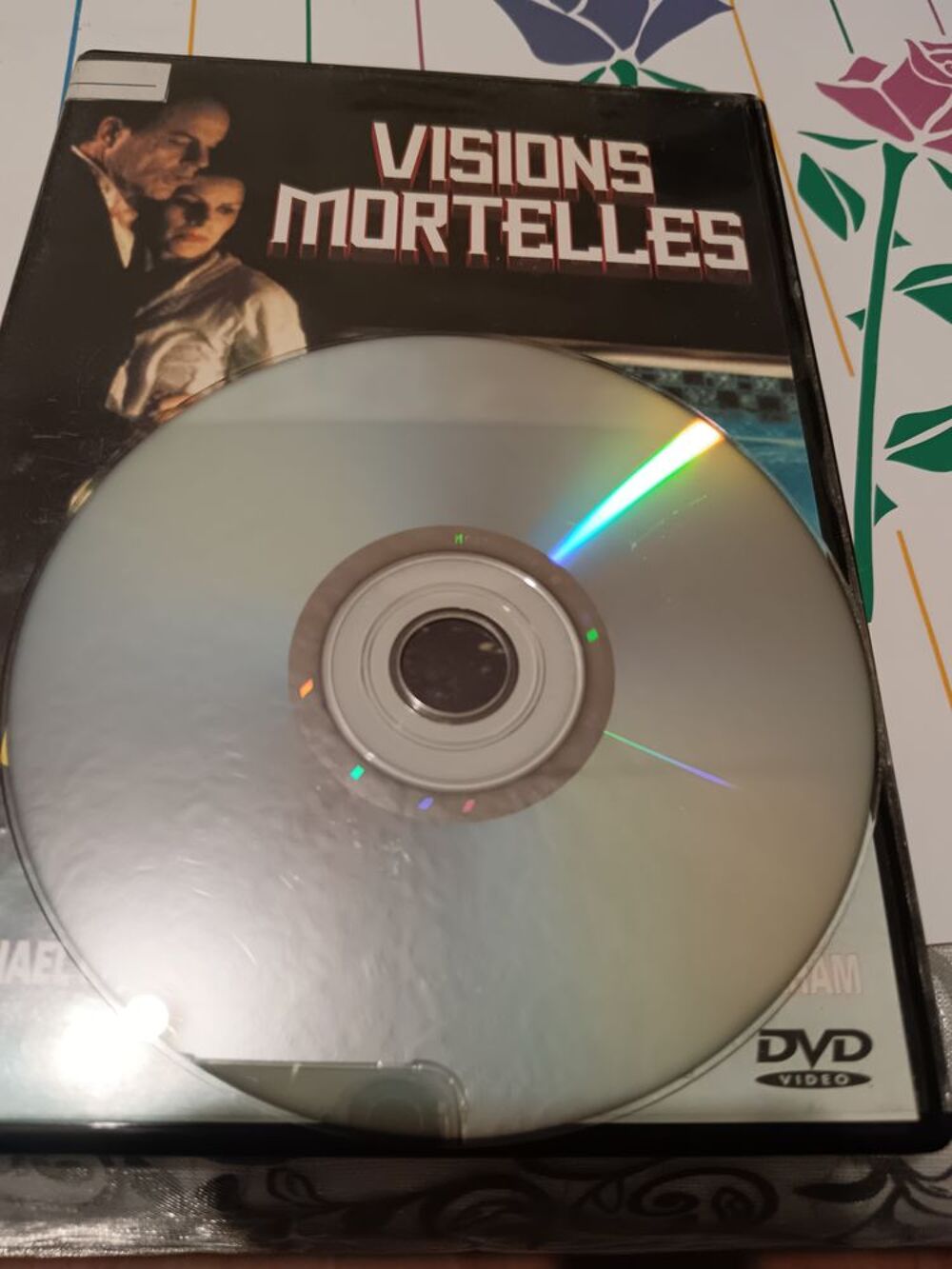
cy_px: 634
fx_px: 990
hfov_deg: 51.4
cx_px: 476
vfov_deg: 65.3
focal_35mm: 27
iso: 1329
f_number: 1.9
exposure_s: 1/24
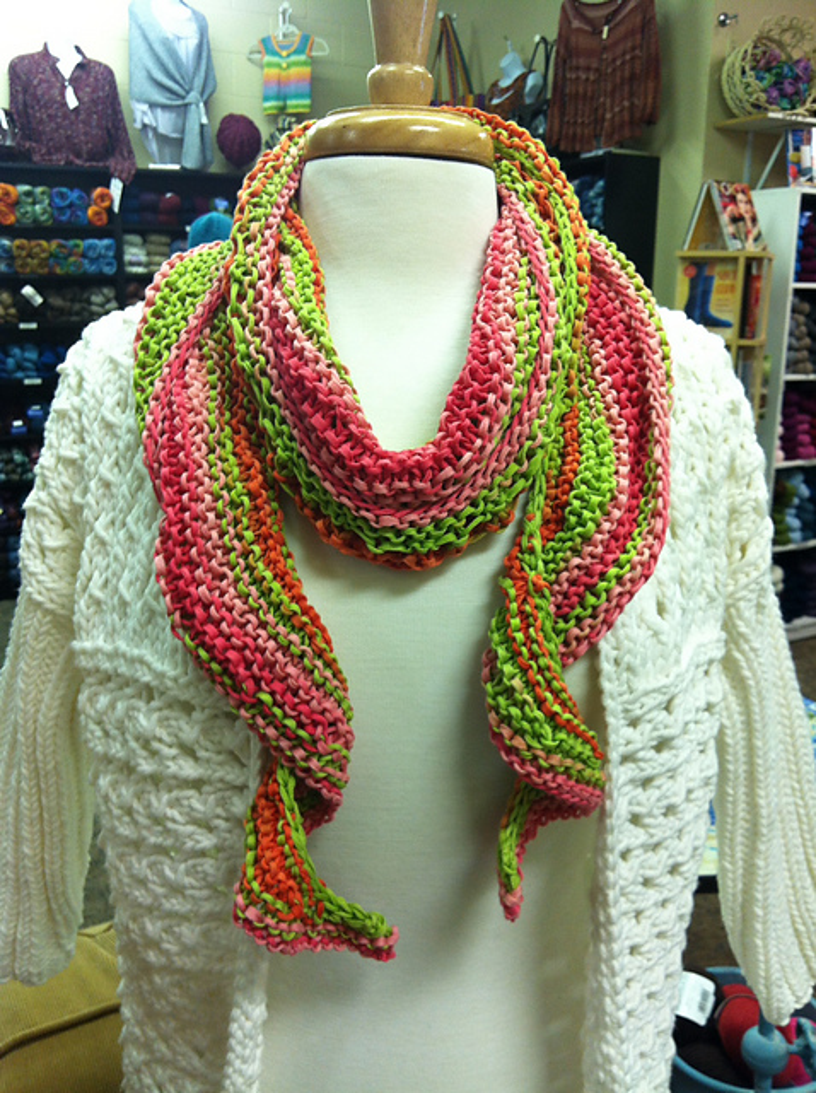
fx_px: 1103
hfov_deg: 40.6
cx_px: 408
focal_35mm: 35
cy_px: 546
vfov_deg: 52.7
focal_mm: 3.85
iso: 80
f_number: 2.8
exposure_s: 1/17
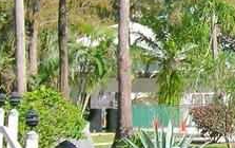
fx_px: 872
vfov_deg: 9.6
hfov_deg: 14.3
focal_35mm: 136
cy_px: 24
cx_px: 360
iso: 50
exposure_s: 1/975
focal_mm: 5.8
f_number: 3.5
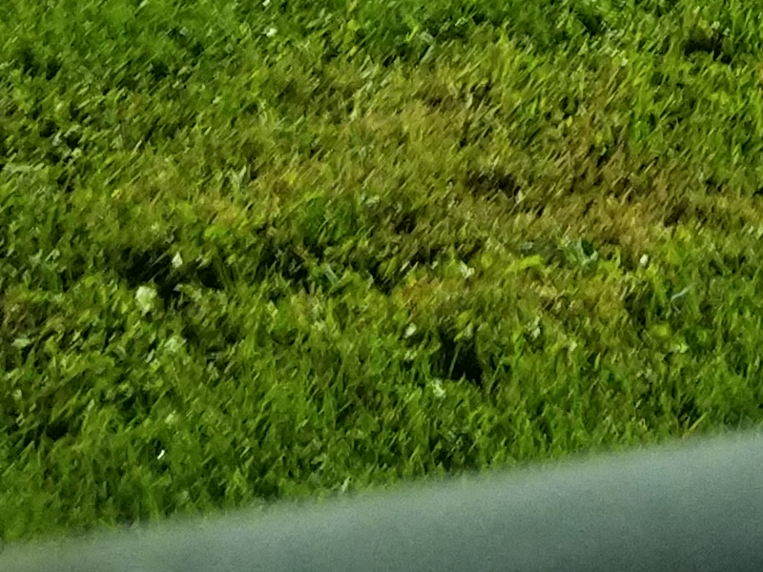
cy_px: -757
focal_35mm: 131
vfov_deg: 10.0
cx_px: 1290
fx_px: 2887
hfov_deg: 13.7
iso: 200
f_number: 1.7
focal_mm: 4.2
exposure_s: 1/11
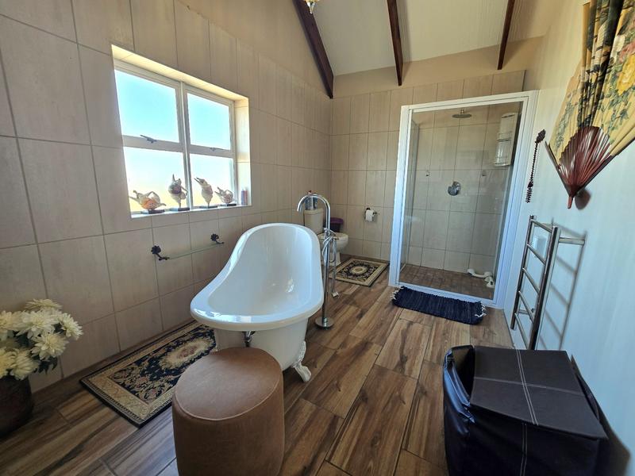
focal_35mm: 13
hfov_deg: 106.2
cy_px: 238
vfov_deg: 89.9
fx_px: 238
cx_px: 318
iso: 100
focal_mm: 2.2
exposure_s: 1/50.3
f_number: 2.2
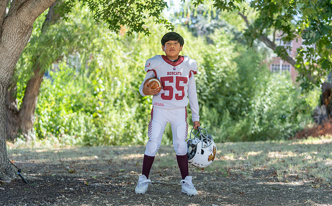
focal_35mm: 74
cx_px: 169
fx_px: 671
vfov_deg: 17.5
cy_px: 112
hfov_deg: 27.8
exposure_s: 1/320
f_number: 2.8
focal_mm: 70
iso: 160
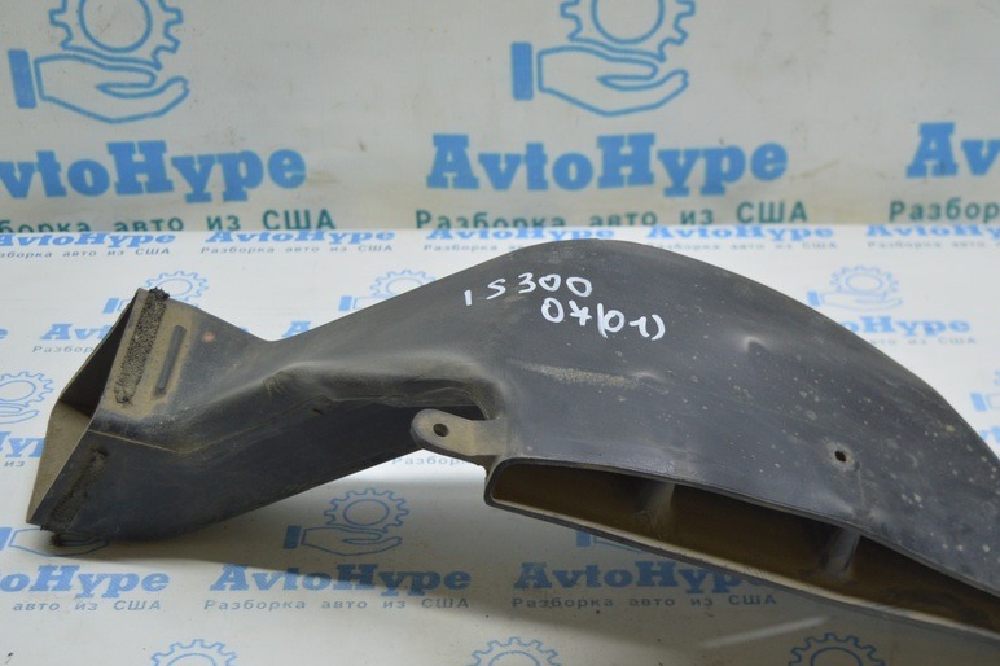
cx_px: 571
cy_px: 414
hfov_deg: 32.5
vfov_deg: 22.0
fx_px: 1712
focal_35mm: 62
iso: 400
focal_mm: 31
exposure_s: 1/60
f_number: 4.2
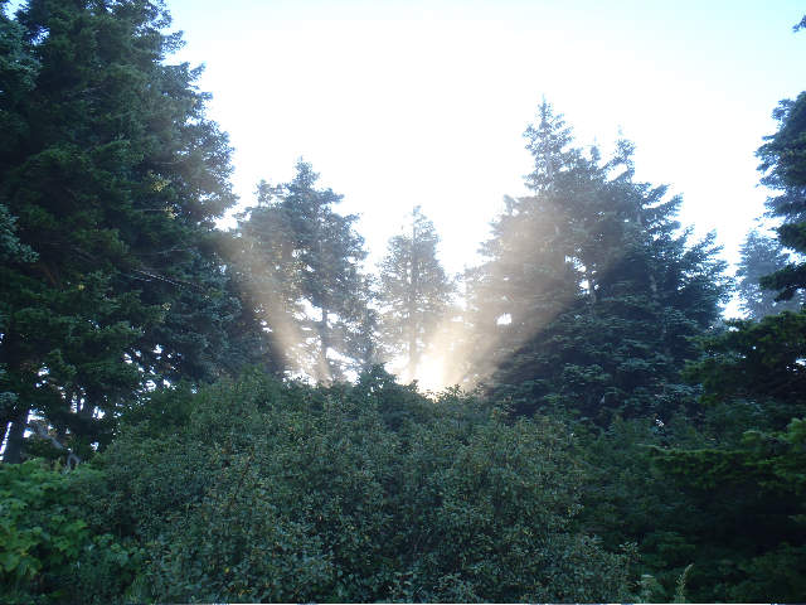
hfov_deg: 63.4
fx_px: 652
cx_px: 403
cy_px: 302
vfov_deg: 49.7
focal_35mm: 28
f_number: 3.9
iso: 80
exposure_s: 1/50
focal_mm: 5
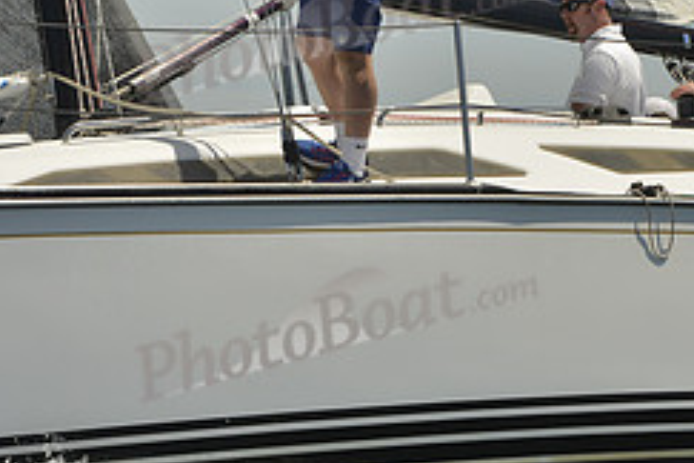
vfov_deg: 4.4
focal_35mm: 310
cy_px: 139
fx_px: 5976
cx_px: 688
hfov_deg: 6.6
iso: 280
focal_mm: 130
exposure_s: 1/1600
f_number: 9
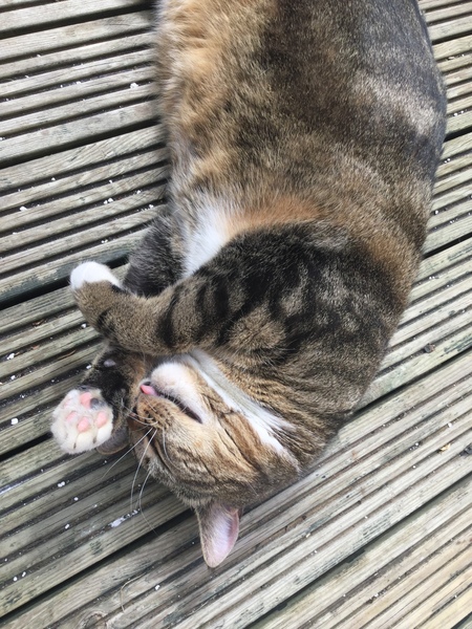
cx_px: 236
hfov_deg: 45.4
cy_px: 314
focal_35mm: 31
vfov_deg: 58.4
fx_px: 564
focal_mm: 3.3
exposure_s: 1/301
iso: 25
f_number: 2.4
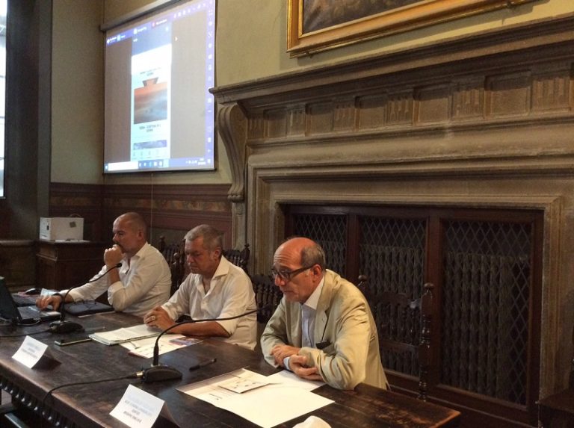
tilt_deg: -0.3
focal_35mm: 32
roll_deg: +1.1
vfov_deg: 44.0
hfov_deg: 56.9
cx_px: 287
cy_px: 214
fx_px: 530
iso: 250
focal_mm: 3.3
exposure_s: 1/25
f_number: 2.4
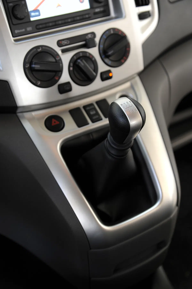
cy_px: 144
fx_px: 417
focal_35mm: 52
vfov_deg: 38.2
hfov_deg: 26.0
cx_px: 96
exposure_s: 1/50
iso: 400
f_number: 4.5
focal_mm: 52
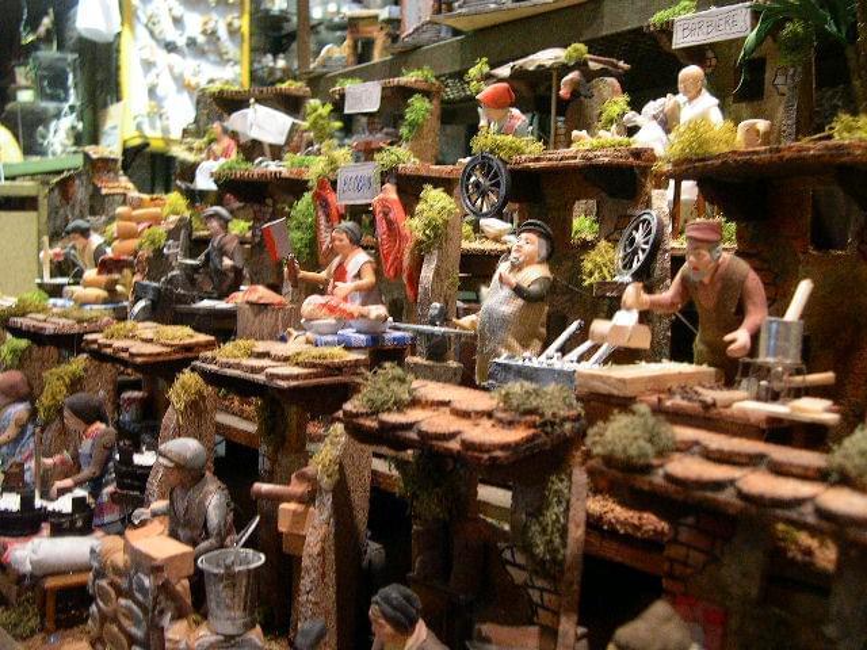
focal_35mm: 38
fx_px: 952
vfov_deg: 37.7
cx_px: 434
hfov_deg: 49.0
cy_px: 325
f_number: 2.8
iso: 400
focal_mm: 8
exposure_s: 1/30
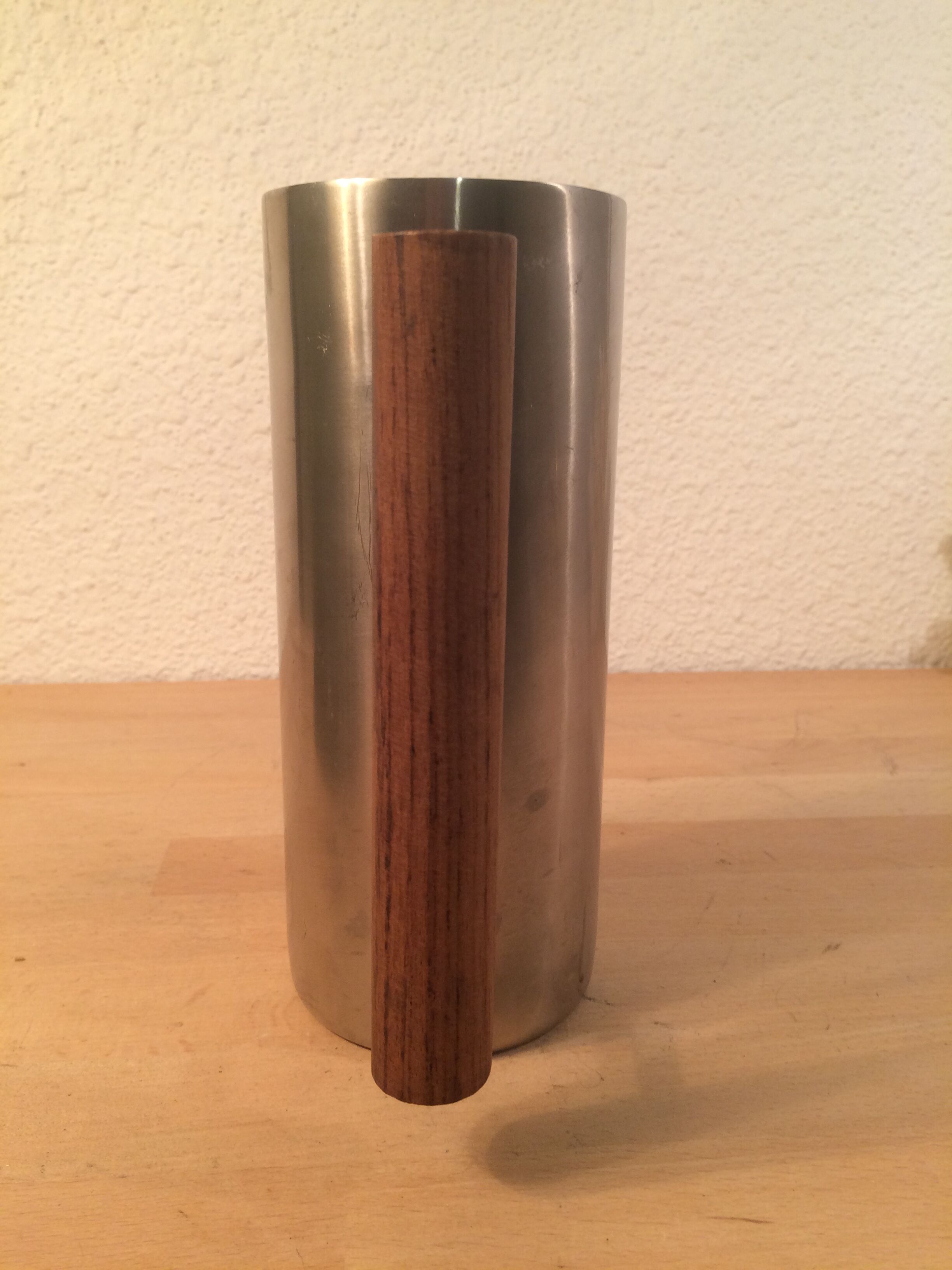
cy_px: 635
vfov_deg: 61.7
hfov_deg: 48.2
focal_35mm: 29
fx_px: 1063
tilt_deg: -15.7
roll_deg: +0.0
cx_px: 476
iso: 64
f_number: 2.2
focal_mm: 4.15
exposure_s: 1/33
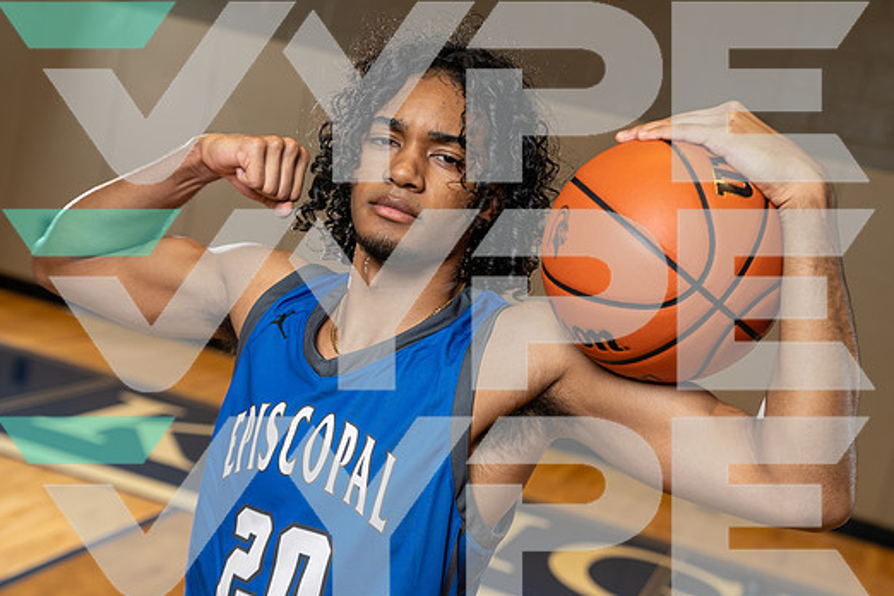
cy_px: 301
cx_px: 438
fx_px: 1490
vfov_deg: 22.6
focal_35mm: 60
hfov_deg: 33.4
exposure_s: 1/125
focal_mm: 54
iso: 400
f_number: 4
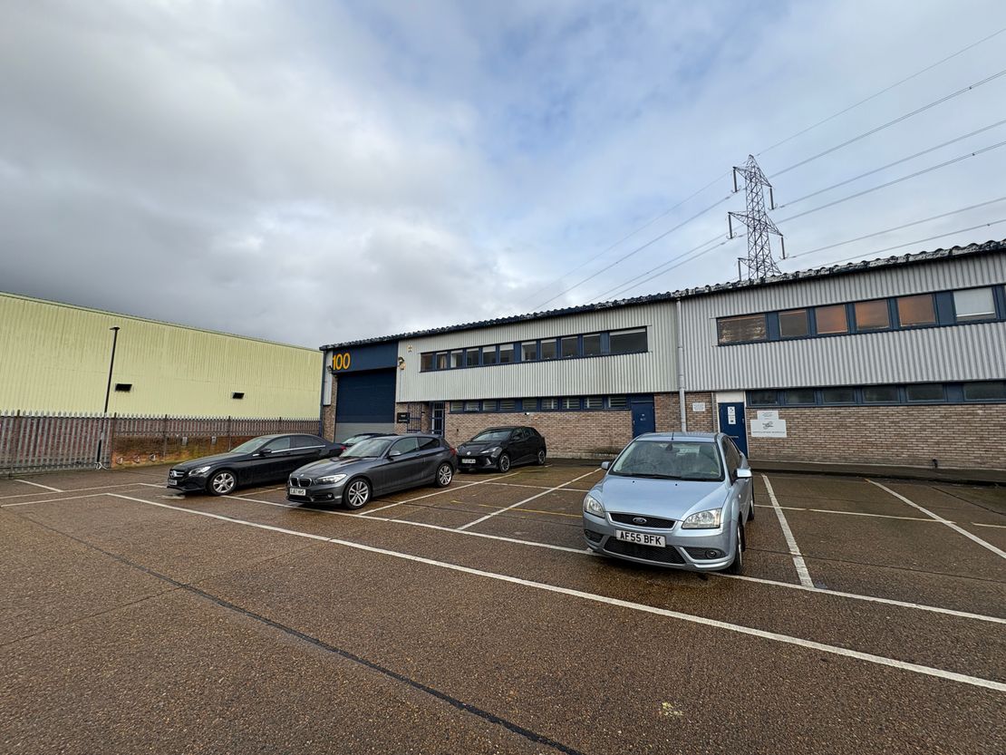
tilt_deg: +7.3
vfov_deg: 85.7
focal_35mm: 14
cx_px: 503
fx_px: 407
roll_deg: +0.4
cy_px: 378
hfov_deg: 102.1
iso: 40
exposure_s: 1/1217
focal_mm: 2.22
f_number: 2.2
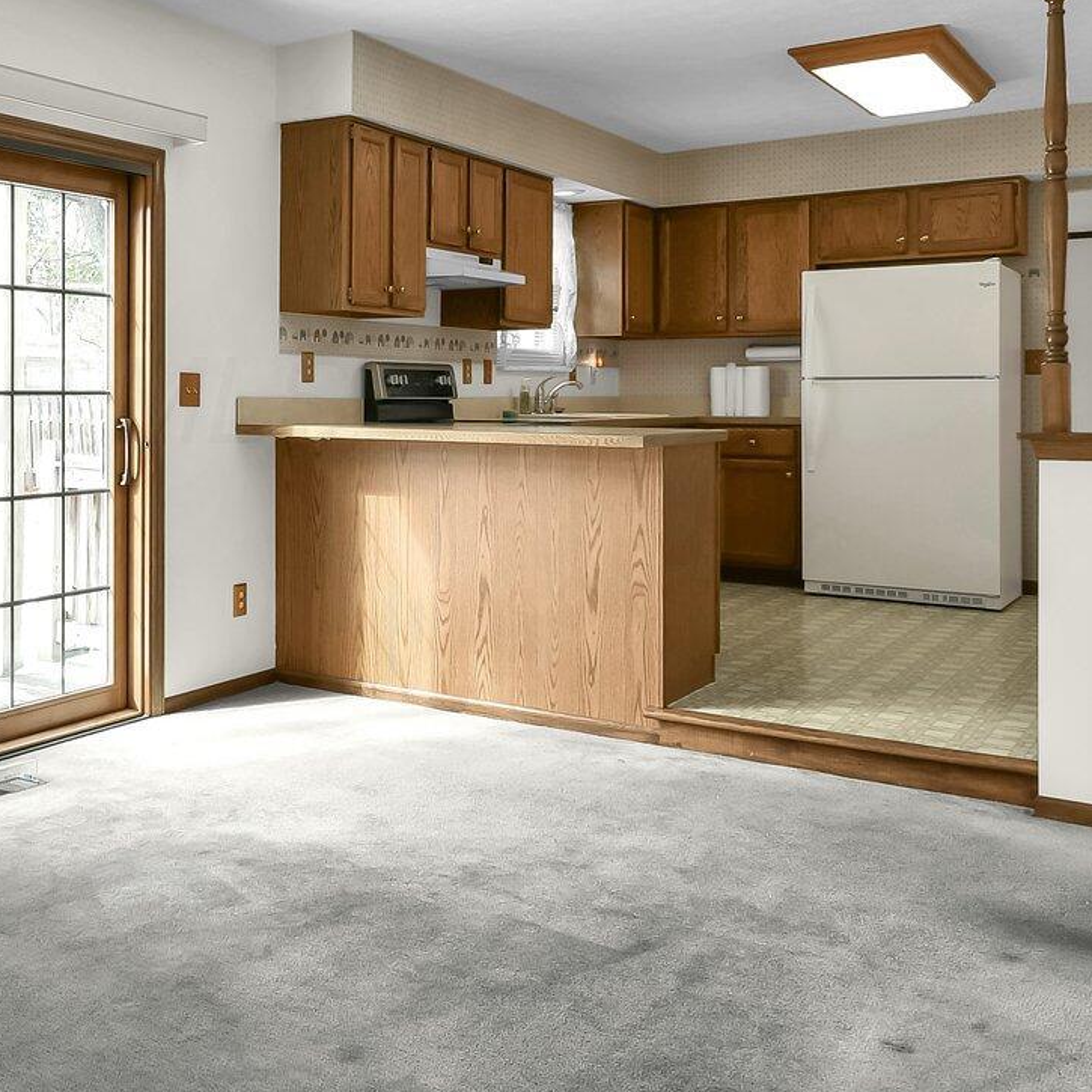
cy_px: 397
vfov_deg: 45.6
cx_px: 39
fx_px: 1285
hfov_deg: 41.1
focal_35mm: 36
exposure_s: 1/40
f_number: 7.1
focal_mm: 10
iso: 320
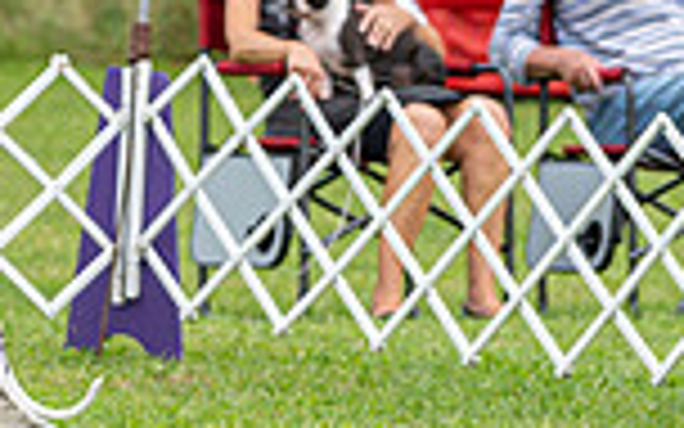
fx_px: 11725
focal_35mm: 629
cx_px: -216
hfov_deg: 3.3
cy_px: -164
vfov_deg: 2.1
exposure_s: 1/1000
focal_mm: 162
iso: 250
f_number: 4
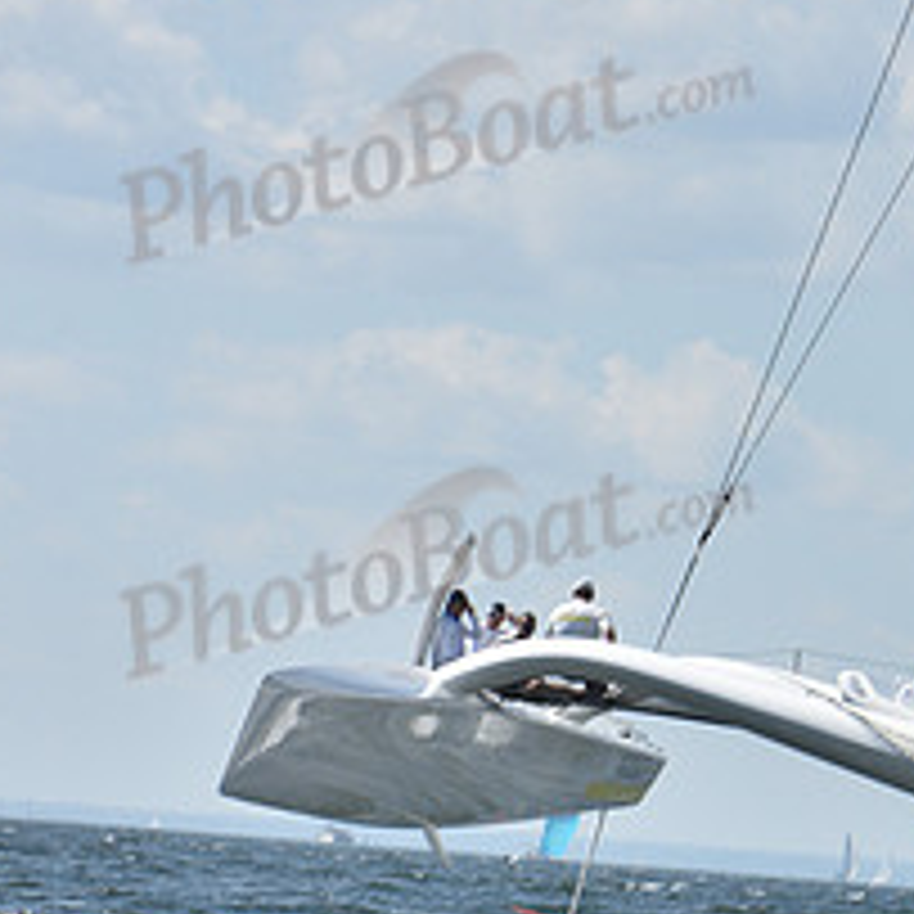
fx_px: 14518
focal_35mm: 486
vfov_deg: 3.6
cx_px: 991
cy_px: 732
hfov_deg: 3.6
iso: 320
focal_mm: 200
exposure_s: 1/1250
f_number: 9
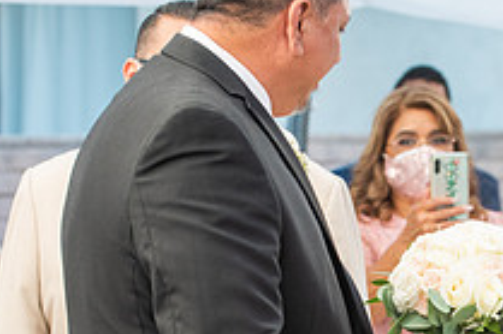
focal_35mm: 282
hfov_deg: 7.3
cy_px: 378
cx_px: 489
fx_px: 3937
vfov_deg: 4.9
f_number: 5
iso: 640
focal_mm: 98
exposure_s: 1/125
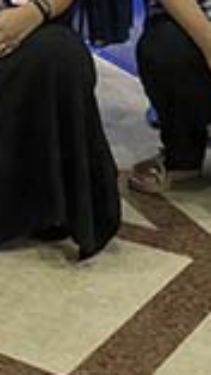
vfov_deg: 20.6
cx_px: -266
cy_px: -168
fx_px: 893
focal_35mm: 90
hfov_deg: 11.5
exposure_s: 1/200
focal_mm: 14
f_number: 5.6
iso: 5600
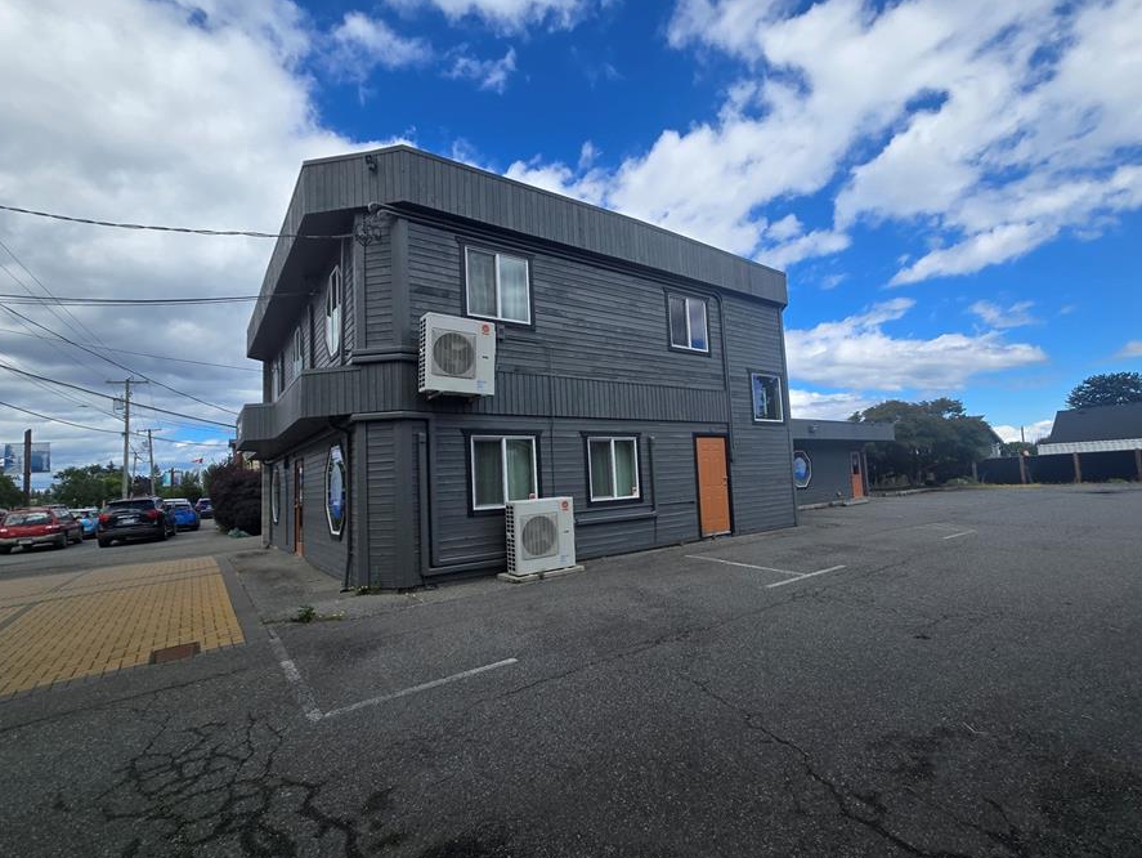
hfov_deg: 98.0
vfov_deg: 81.8
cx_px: 608
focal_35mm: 15
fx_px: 495
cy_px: 442
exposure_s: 1/2180
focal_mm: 2.2
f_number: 2.2
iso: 50
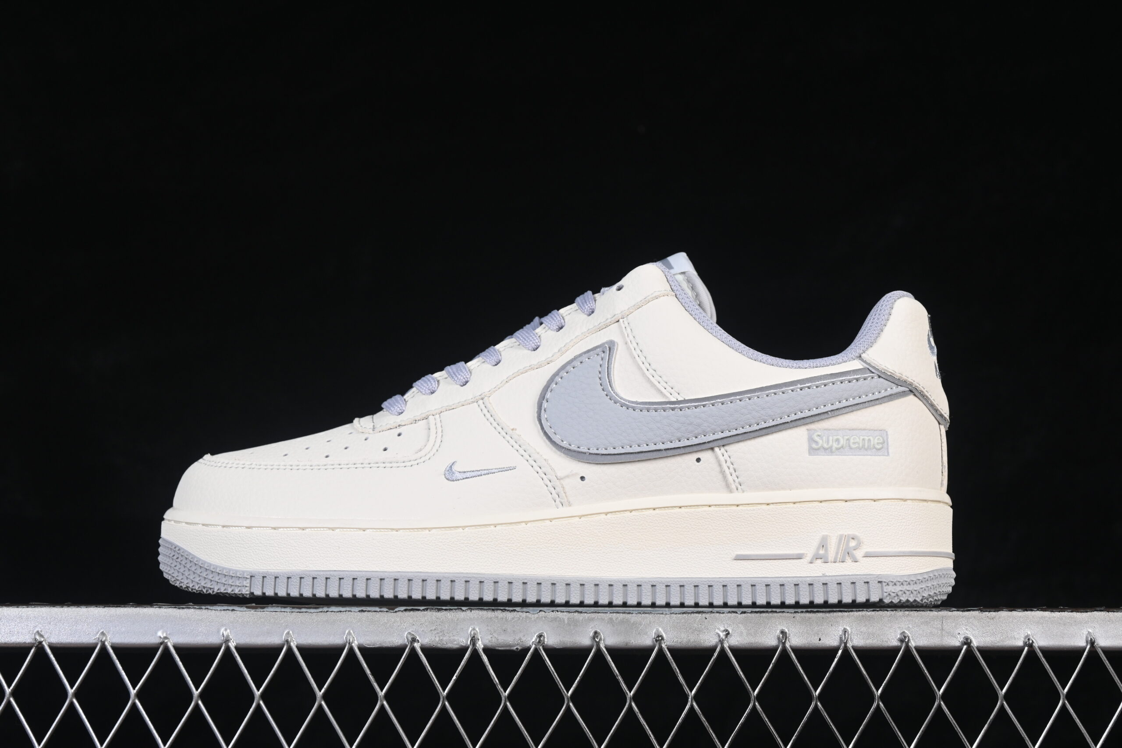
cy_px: 374
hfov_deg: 27.0
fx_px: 2337
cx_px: 561
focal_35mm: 75
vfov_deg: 18.2
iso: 160
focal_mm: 50
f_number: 8
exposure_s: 1/80
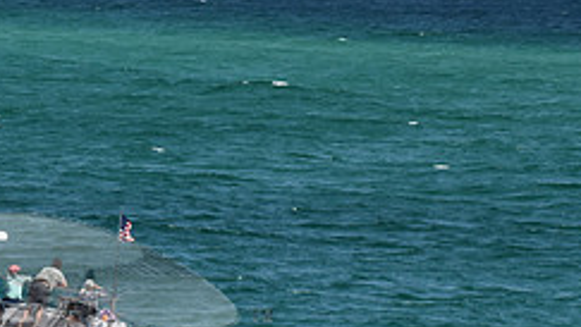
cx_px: 124
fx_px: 5672
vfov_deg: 3.3
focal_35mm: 368
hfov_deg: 5.9
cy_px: 307
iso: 400
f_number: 13
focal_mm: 98
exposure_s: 1/1000
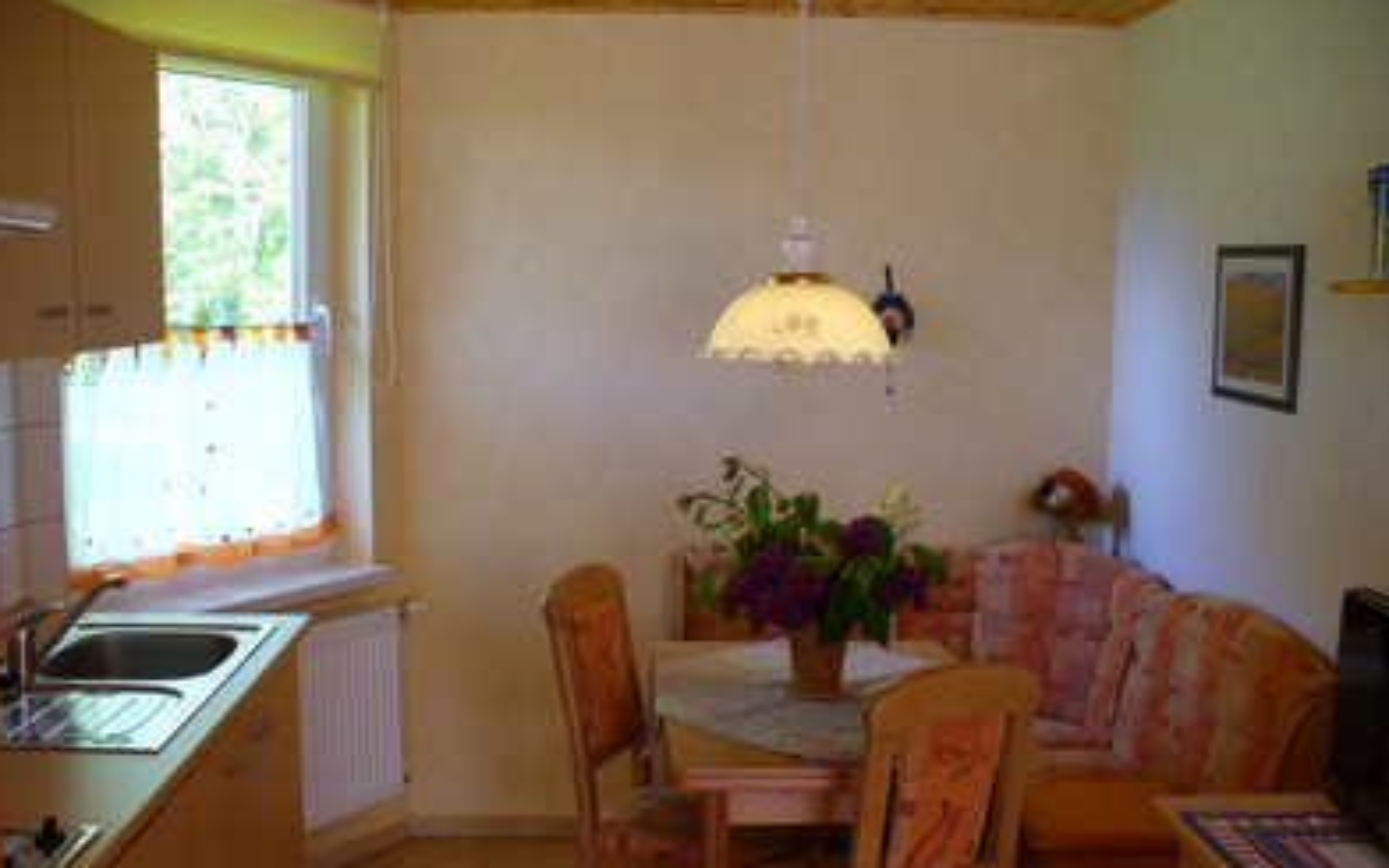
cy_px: 521
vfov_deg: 31.9
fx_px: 1514
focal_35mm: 40
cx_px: 687
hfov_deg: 49.3
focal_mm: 6.1
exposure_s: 1/40
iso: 100
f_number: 2.8
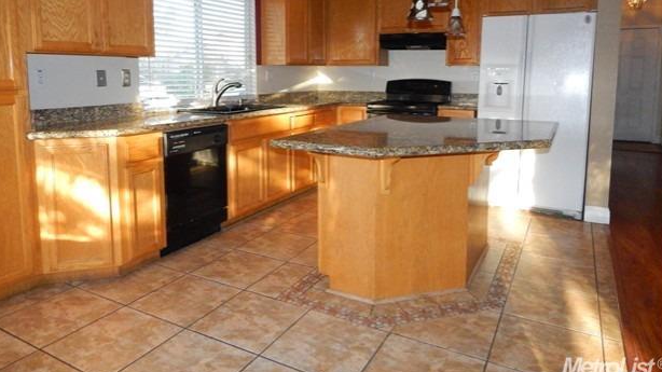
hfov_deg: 74.1
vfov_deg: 45.2
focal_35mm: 25
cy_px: 120
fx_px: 439
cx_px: 325
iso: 800
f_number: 3
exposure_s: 1/200
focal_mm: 4
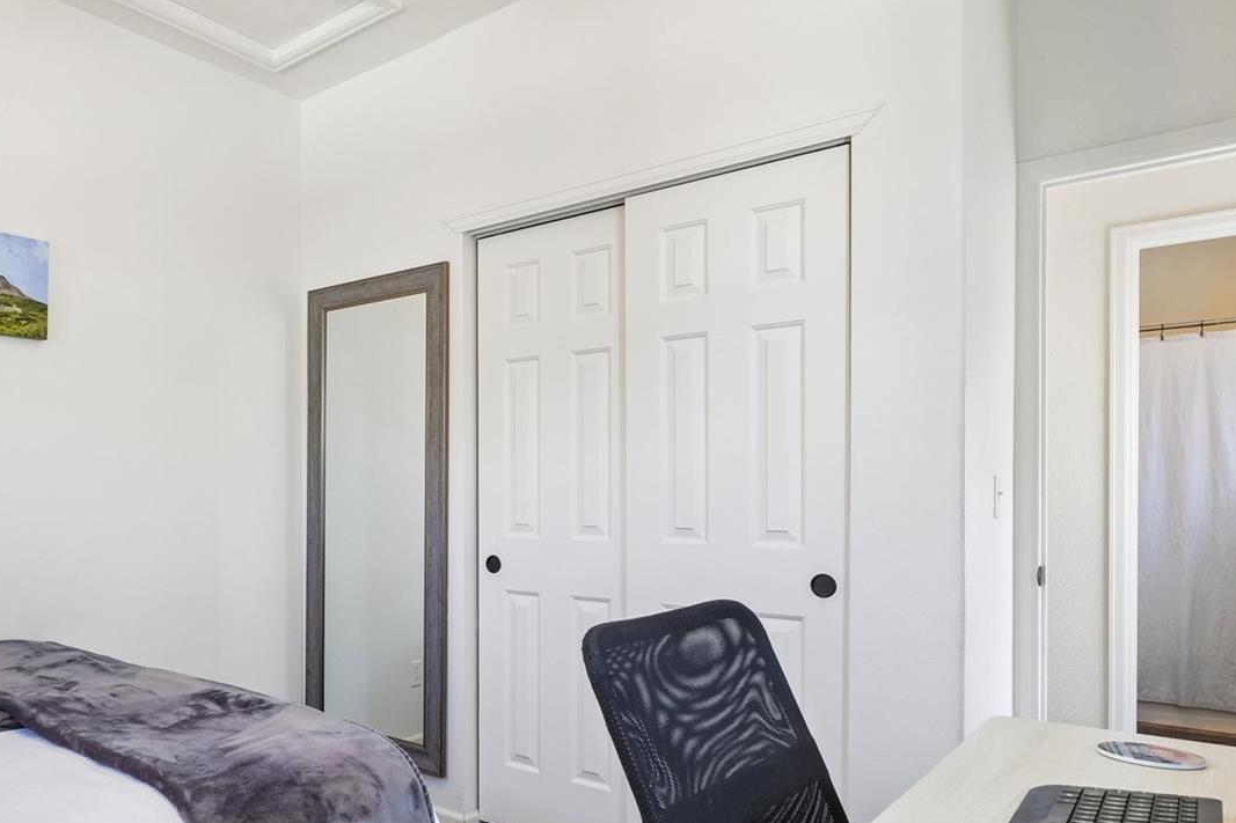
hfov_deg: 67.9
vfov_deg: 51.1
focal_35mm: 25
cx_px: 326
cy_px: 522
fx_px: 850
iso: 400
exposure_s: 1/30
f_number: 8
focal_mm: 11
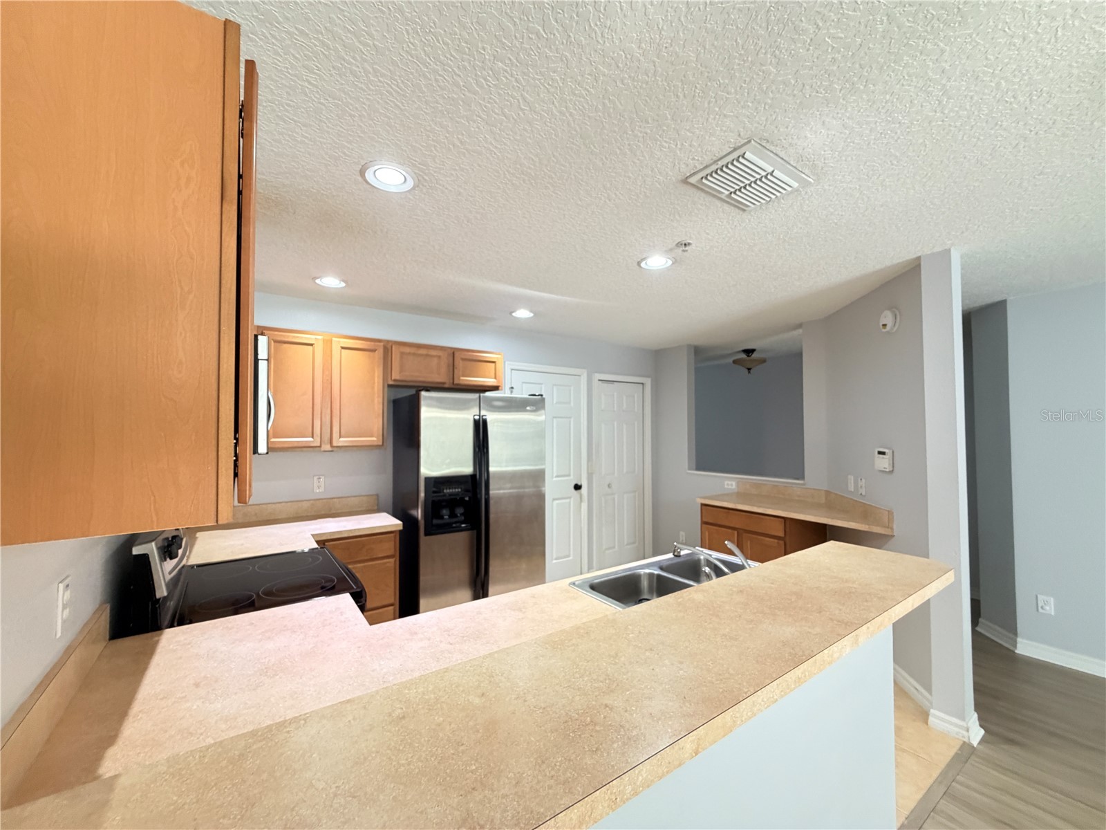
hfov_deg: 102.1
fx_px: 447
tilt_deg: +2.0
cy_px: 415
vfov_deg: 85.7
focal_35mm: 14
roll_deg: +0.6
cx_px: 553
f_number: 2.2
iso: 500
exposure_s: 1/60
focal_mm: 2.22
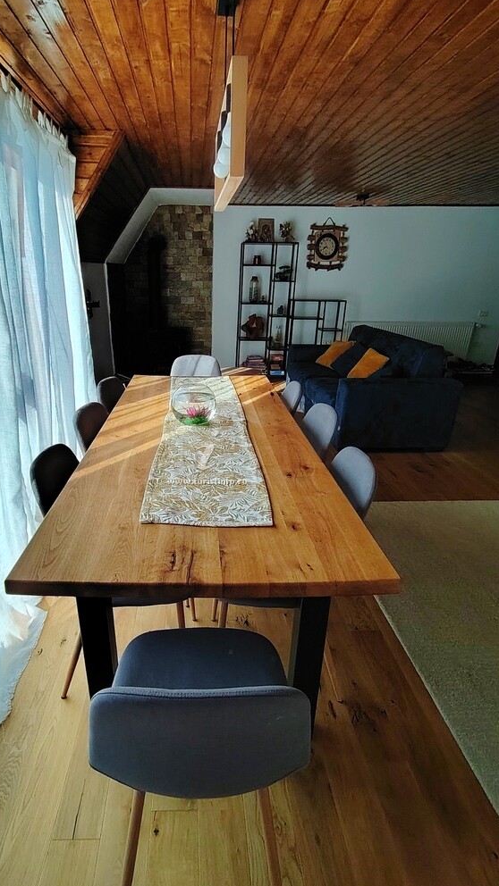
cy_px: 449
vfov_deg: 92.7
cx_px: 200
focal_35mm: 18
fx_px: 423
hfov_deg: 60.5
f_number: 2.2
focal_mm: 1.42
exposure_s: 1/100
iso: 117
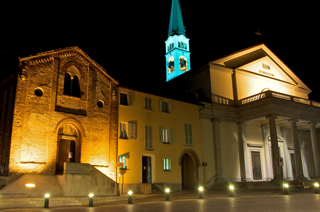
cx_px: 154
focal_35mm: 33
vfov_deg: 39.8
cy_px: 97
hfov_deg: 57.3
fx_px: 293
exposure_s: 2.5
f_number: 8
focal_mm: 18
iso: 200
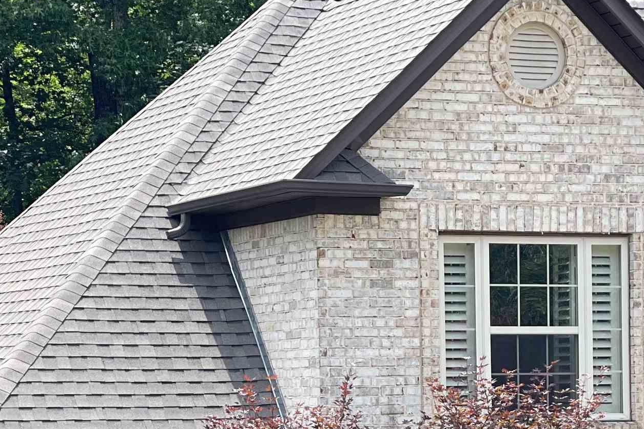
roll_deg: +0.0
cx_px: 591
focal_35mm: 163
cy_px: 578
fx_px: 2915
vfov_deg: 8.3
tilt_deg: -4.7
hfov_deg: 12.5
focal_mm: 7.5
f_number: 2.2
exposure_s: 1/428
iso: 32
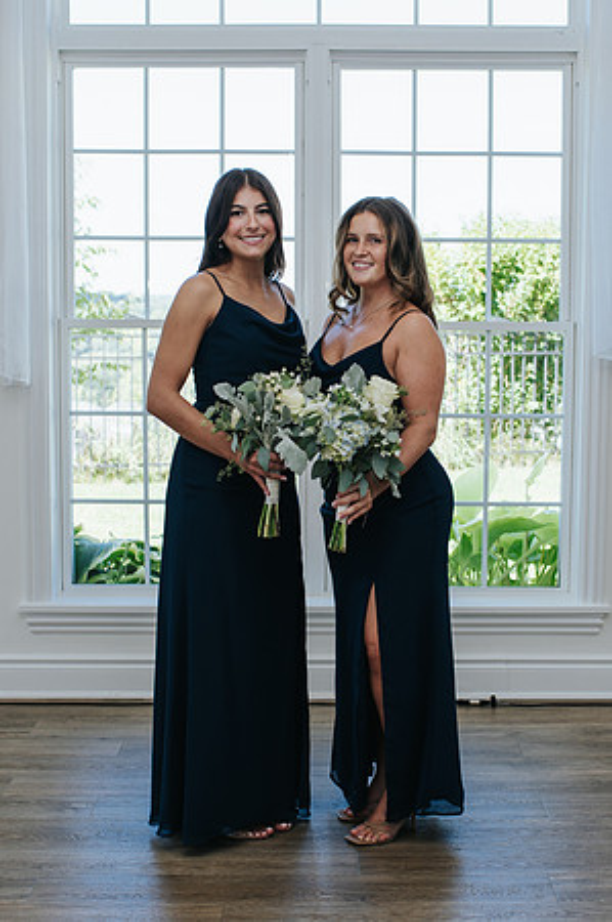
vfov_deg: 34.0
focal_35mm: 59
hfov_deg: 23.0
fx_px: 1507
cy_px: 490
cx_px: 332
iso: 160
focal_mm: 35
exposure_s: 1/200
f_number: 3.5
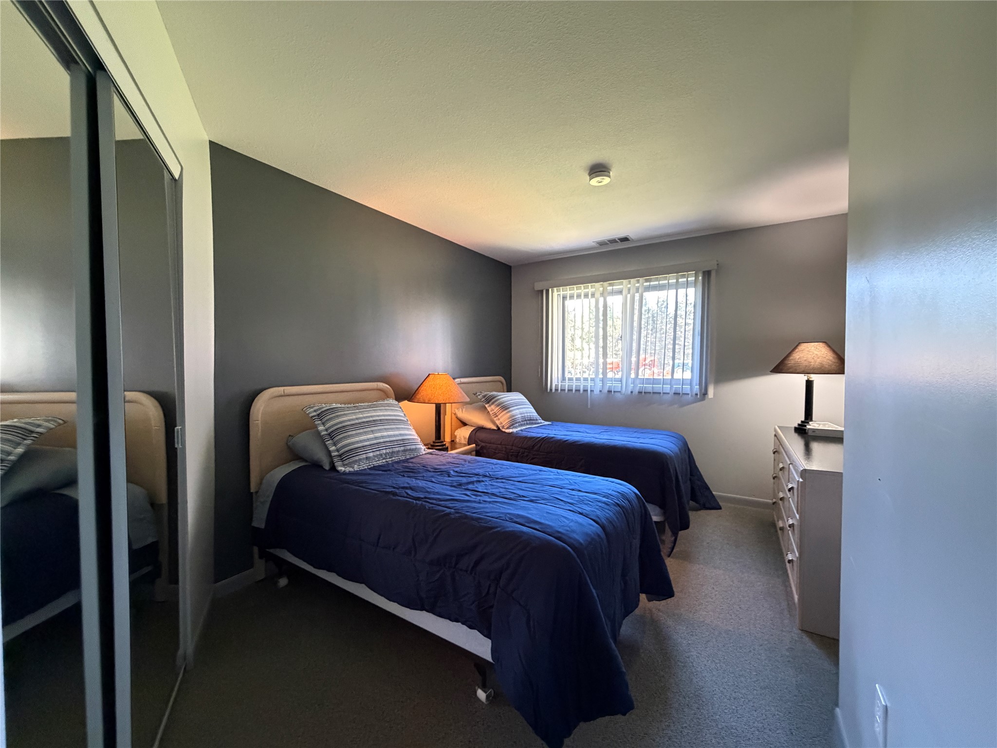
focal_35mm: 14
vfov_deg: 85.7
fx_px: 403
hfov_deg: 102.1
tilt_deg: -1.5
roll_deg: +0.7
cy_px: 374
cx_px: 498
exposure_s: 1/60
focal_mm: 2.22
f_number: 2.2
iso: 640
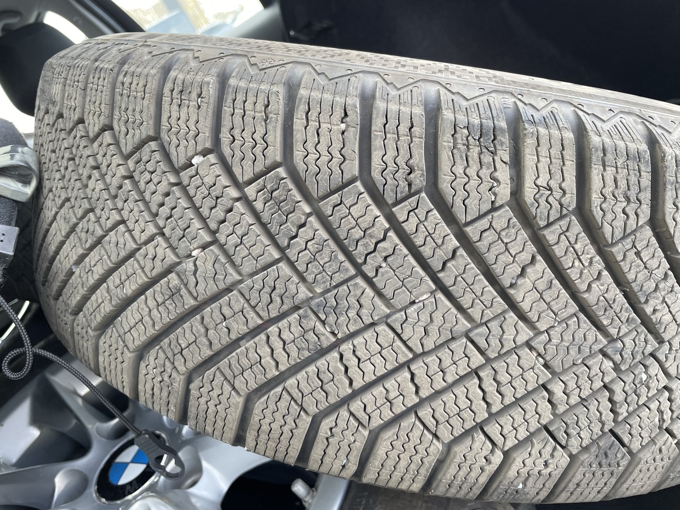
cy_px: 255
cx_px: 340
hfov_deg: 67.3
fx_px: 511
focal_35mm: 26
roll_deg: +31.3
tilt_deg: -25.1
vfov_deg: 53.1
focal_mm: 4.2
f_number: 1.6
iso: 64
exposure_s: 1/121
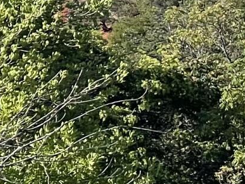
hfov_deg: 4.9
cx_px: 819
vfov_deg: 3.9
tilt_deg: +0.5
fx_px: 2682
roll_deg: -0.8
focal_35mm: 379
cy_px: 141
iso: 25
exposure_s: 1/872
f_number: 2
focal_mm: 6
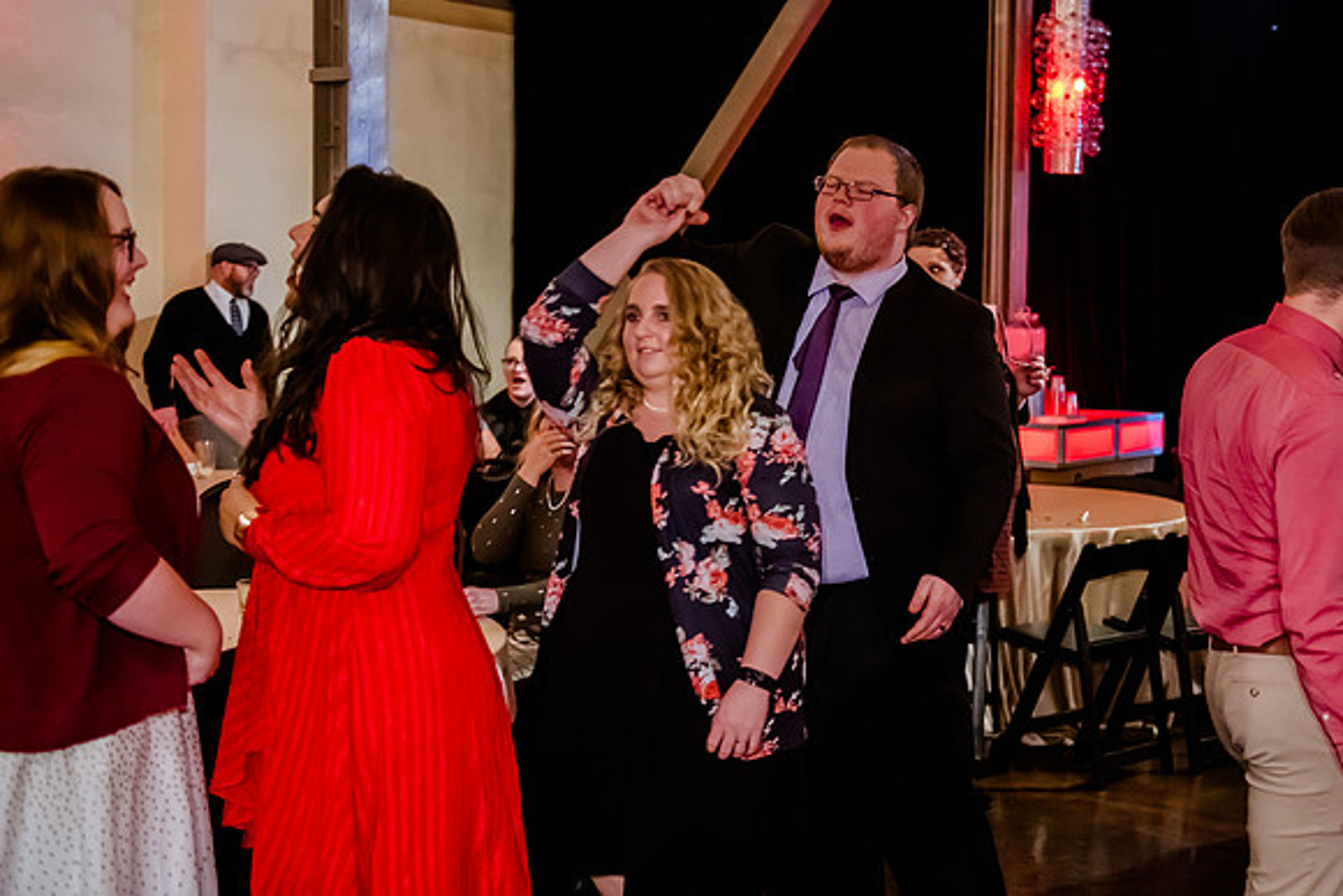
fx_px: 1935
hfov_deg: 38.0
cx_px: 867
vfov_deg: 26.0
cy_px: 369
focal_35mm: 52
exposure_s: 1/125
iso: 5000
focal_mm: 38
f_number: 2.8
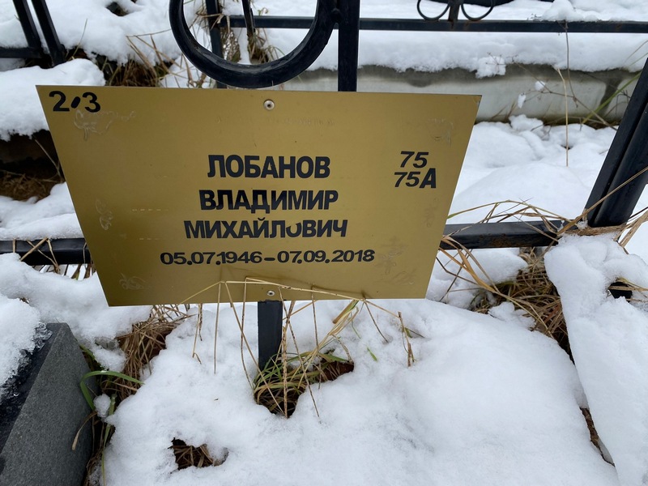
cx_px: 324
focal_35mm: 26
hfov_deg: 67.3
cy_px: 243
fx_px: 487
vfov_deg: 53.1
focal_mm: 4.25
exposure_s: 1/391
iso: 32
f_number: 1.8
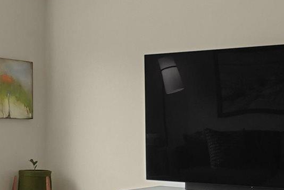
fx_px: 545
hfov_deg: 29.2
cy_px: 137
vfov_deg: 19.7
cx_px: 119
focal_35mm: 69
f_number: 10
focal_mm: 12
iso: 2000
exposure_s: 1/15
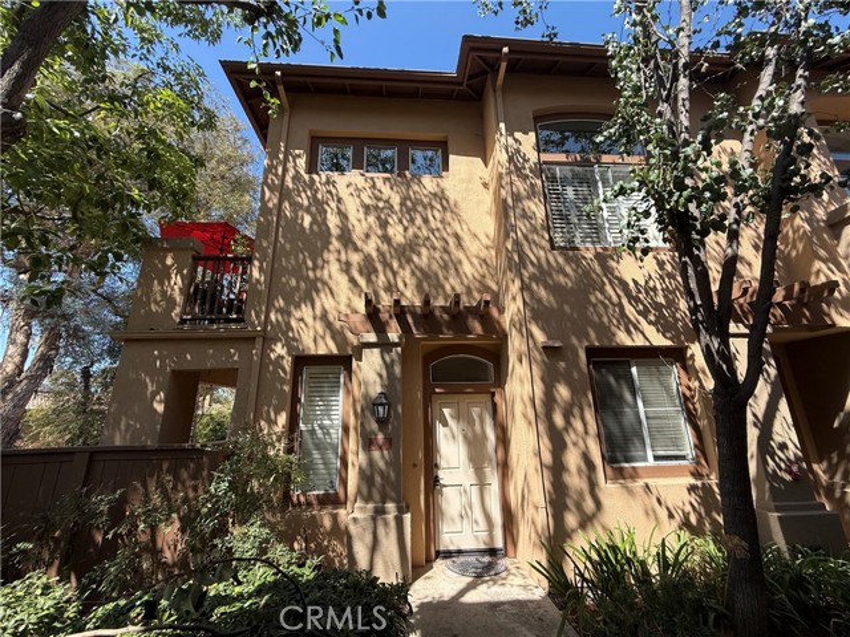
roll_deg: +0.6
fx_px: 344
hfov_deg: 102.1
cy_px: 318
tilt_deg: +16.2
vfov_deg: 85.7
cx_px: 425
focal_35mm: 14
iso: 50
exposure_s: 1/841
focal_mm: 2.22
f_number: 2.2
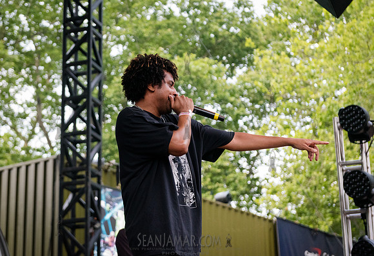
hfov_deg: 23.4
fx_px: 901
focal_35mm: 86
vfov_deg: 16.1
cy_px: 93
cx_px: 130
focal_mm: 66
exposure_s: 1/320
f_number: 3.5
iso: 4000
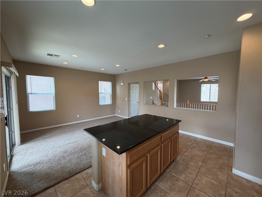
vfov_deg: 85.7
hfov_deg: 102.1
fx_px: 106
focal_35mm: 14
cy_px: 98
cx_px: 131
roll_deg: +0.2
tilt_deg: -4.2
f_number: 2.2
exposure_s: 1/120
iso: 200
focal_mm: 2.22
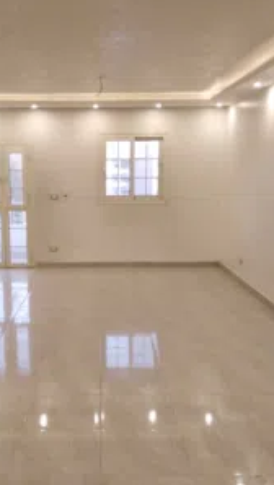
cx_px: 96
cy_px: 265
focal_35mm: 38
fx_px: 490
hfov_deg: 31.1
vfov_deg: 52.7
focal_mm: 3.59
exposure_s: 1/24
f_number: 1.8
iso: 366
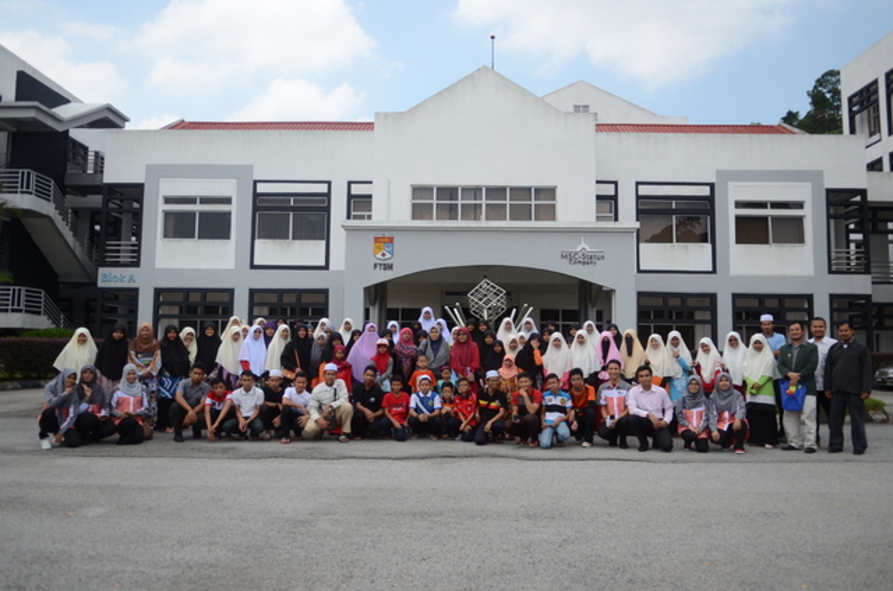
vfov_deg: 45.5
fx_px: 706
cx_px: 446
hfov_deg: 64.7
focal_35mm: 28
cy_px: 296
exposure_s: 1/8000
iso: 500
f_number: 2.8
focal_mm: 19
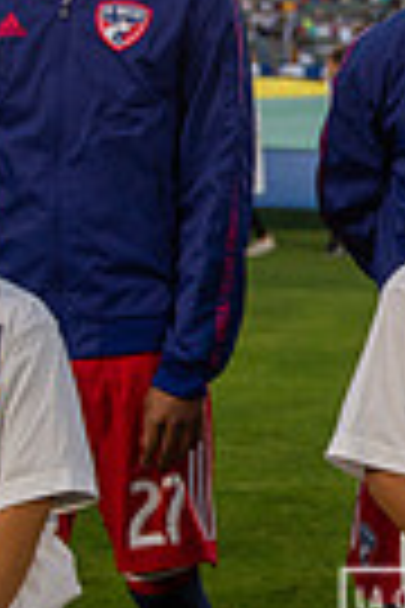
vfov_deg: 21.9
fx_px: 1569
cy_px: 248
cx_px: 504
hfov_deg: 14.2
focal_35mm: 93
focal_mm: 28
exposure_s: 1/640
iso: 280
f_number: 2.8
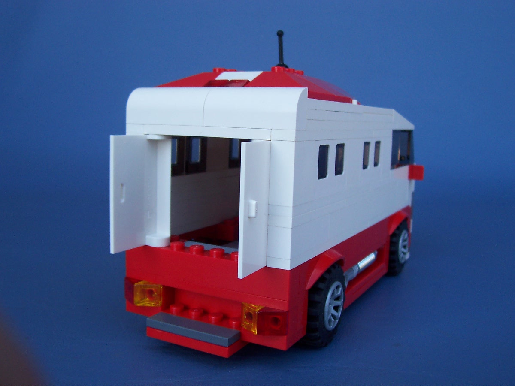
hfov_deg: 50.1
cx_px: 258
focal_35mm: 37
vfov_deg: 38.7
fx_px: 550
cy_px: 193
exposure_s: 1/350
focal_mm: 5.6
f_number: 2.8
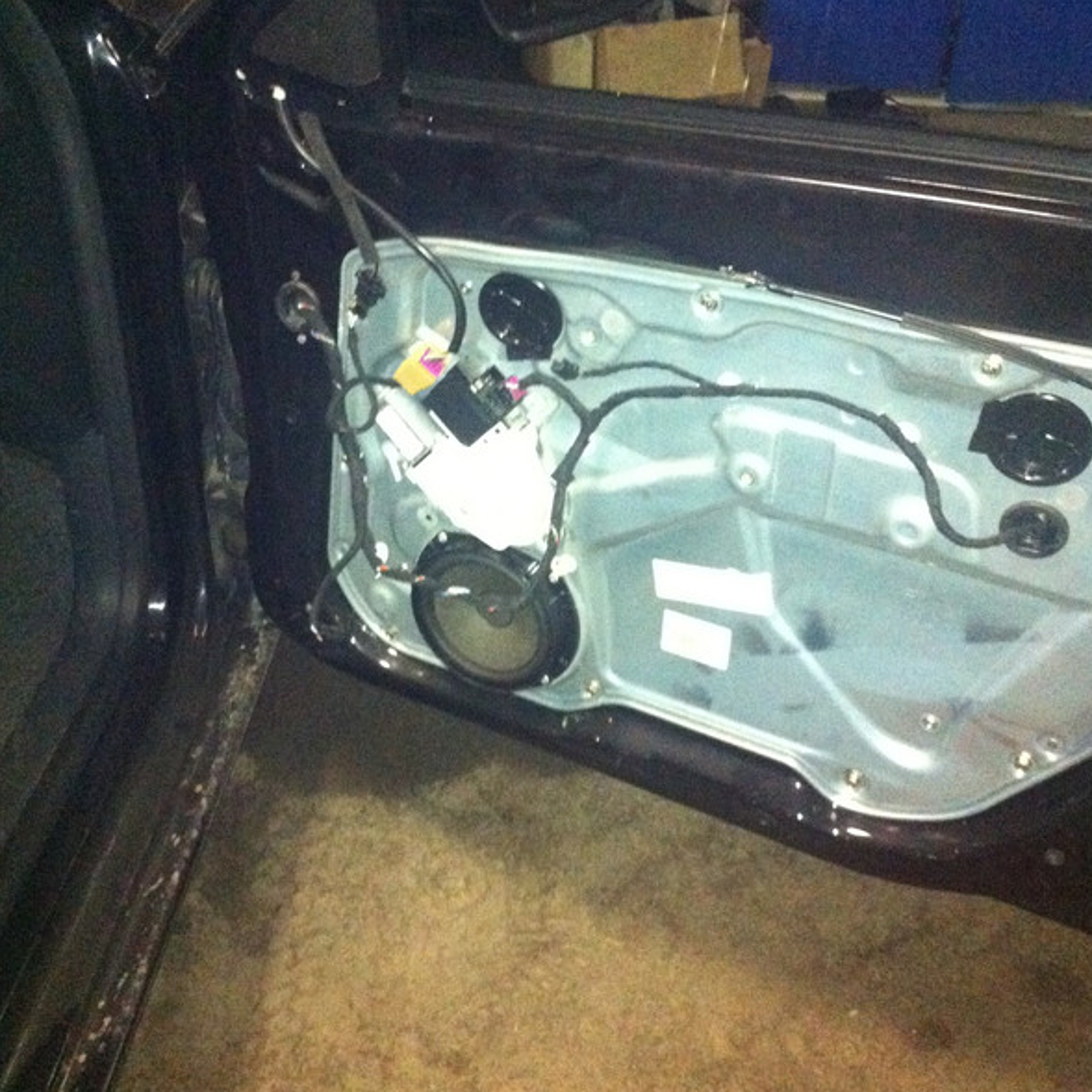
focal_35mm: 42
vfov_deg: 40.0
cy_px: 515
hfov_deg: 40.0
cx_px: 552
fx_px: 1499
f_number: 2.8
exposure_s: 1/15
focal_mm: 3.85
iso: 1000
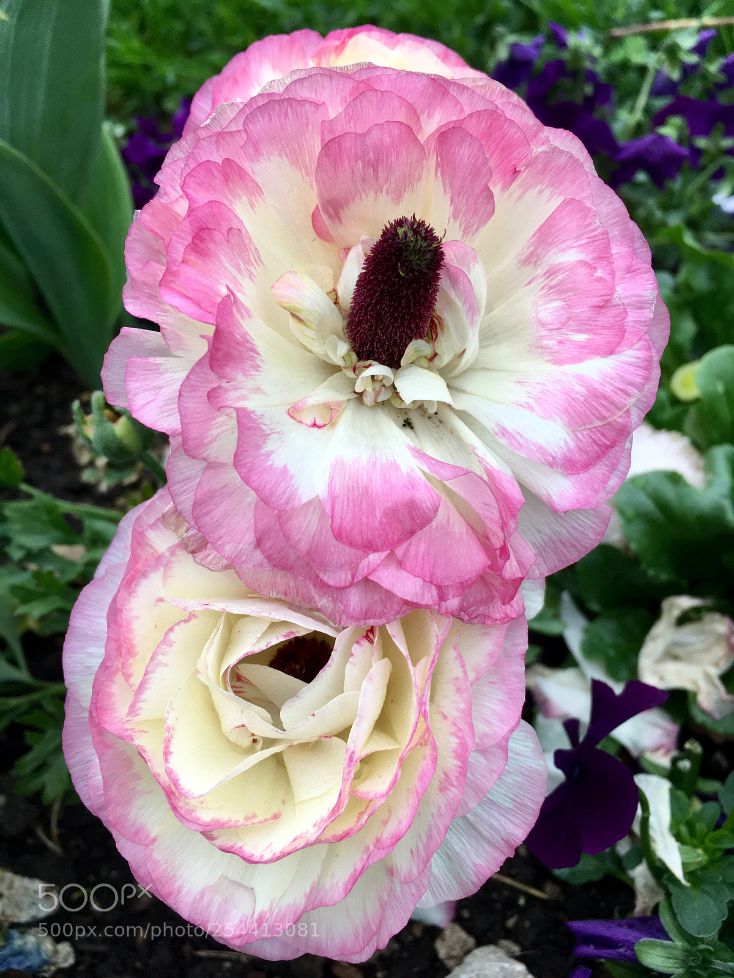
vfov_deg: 61.7
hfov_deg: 48.2
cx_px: 367
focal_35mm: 29
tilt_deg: -51.1
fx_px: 820
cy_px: 489
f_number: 2.2
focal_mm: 4.15
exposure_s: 1/100
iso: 32
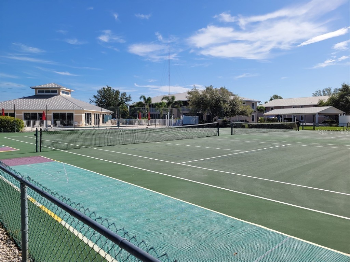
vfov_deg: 53.1
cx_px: 175
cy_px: 131
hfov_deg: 67.3
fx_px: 263
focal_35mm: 26
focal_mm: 5.4
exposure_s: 1/3474
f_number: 1.8
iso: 40
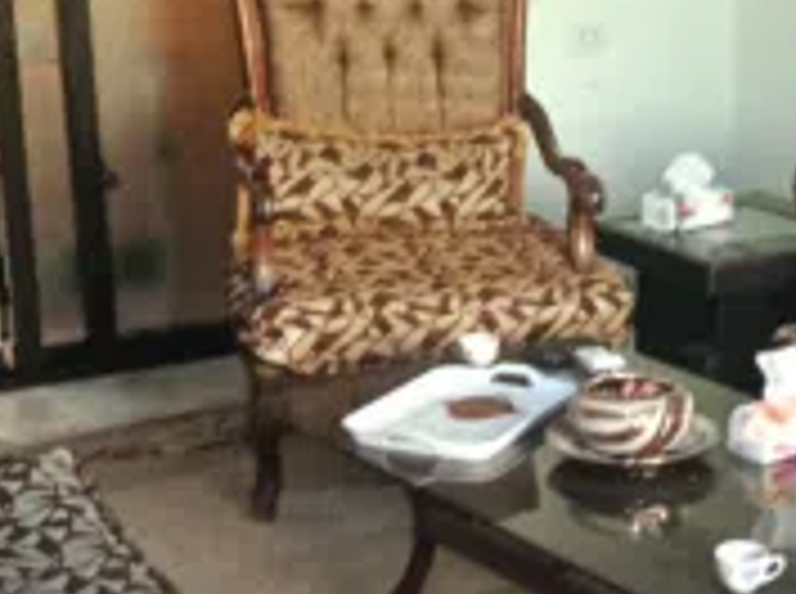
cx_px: 778
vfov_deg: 16.9
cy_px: 382
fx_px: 1997
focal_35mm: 87
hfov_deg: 21.8
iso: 1881
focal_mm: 5.24
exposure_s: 1/25
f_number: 1.7
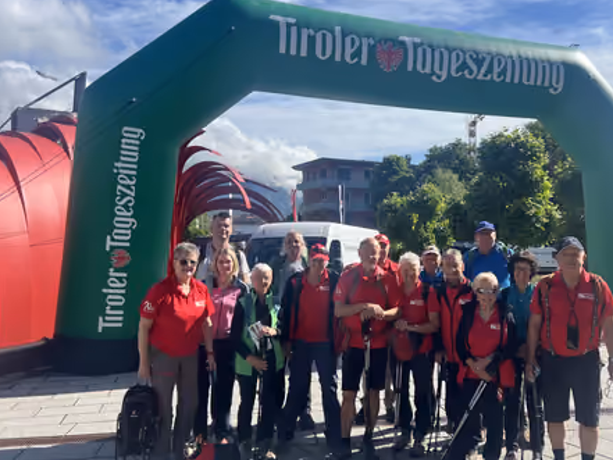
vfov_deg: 43.0
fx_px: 585
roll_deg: +0.0
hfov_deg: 55.0
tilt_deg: +1.2
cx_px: 363
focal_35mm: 33
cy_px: 229
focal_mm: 5.7
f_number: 1.5
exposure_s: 1/3165
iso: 50
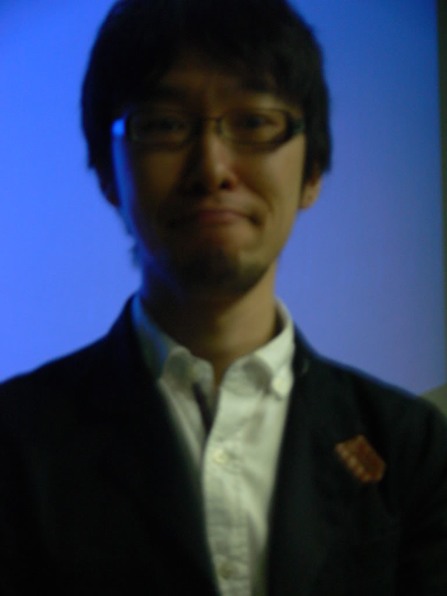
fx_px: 1618
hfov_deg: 15.7
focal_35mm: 94
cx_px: 224
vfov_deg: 20.9
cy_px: 298
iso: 200
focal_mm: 19.9
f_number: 3.2
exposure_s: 1/4
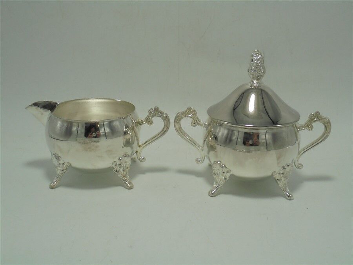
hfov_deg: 43.9
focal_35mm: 43
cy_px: 132
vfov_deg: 33.6
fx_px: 438
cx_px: 176
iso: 100
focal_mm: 7.8
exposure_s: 1/125
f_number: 4.5
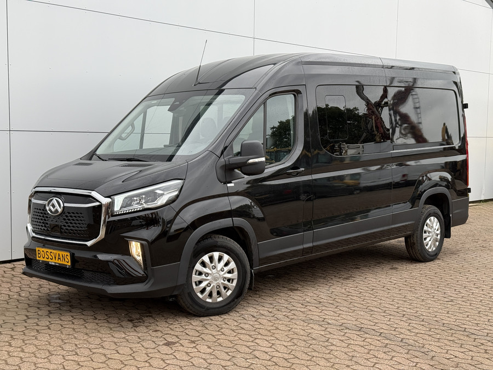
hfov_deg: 39.7
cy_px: 185
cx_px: 246
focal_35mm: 48
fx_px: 684
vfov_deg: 30.3
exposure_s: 1/277
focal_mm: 6.76
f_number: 1.78
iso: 64
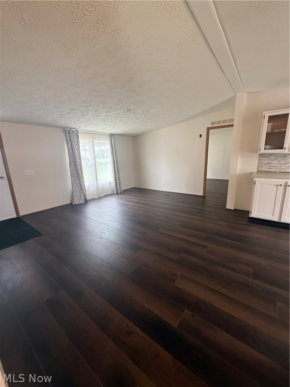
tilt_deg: -12.5
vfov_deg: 102.1
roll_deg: +1.5
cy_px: 194
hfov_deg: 85.7
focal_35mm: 14
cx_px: 145
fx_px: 156
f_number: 2.2
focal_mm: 2.22
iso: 250
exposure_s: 1/60
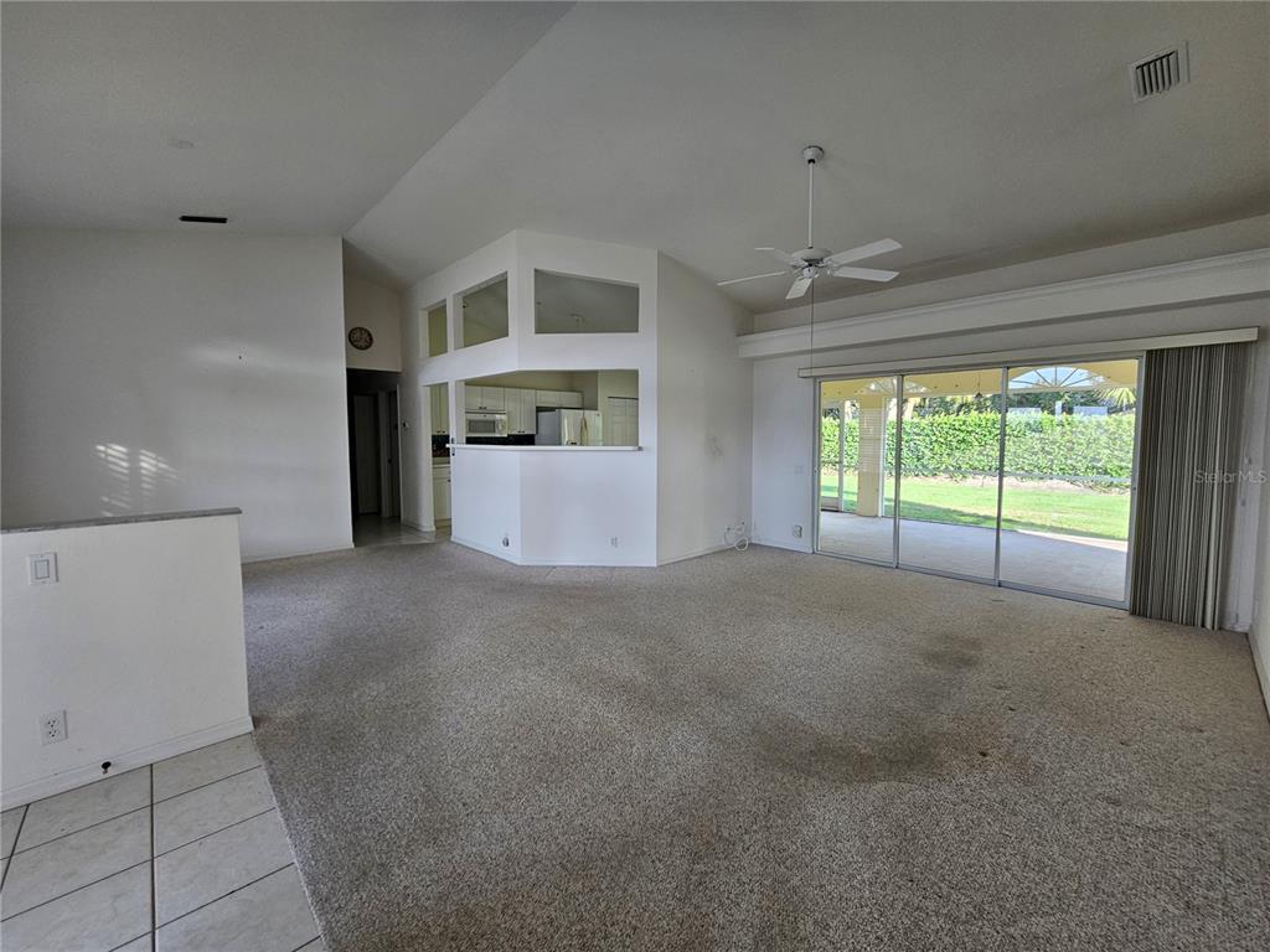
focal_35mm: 13
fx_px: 477
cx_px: 635
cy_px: 476
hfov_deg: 106.2
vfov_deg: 89.9
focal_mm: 2.2
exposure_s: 1/60
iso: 125
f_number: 2.2
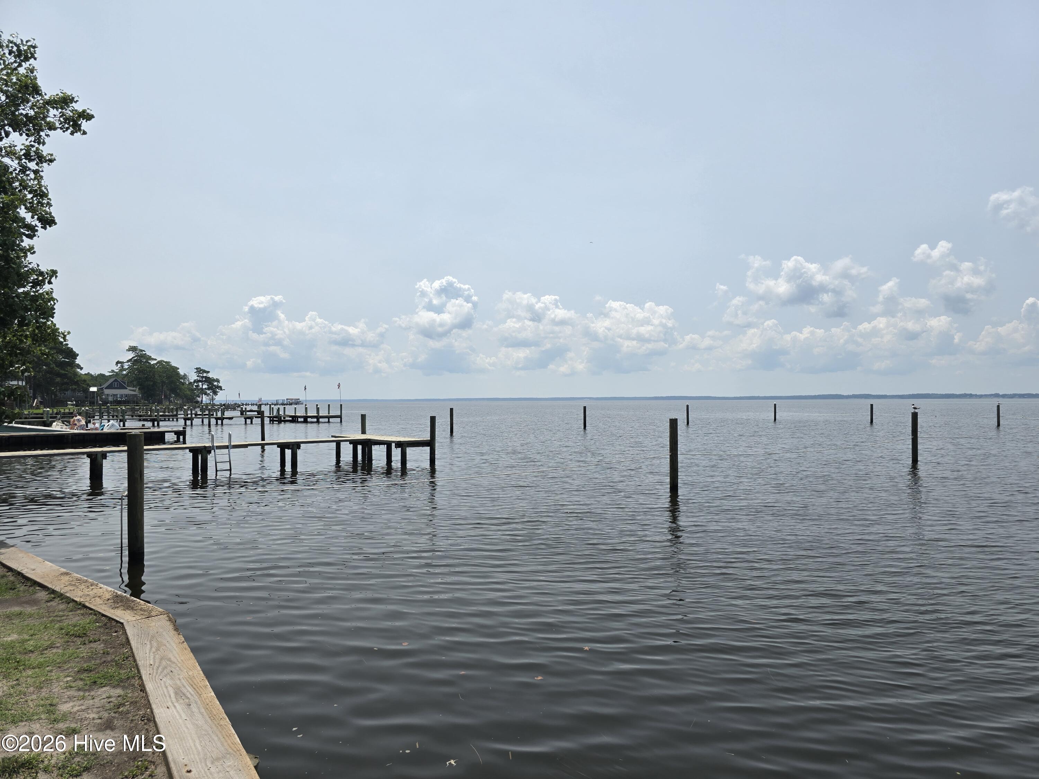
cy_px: 390
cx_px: 520
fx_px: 690
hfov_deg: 73.9
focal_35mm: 23
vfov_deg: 58.9
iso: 12
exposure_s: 1/1864
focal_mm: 6.3
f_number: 1.7
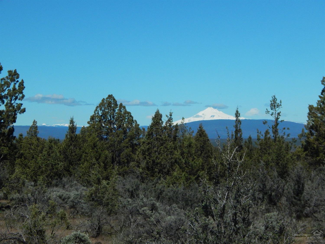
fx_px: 873
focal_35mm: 93
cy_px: 122
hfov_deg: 21.1
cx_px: 162
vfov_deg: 15.9
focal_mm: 16.6
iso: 400
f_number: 8.8
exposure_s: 1/1000
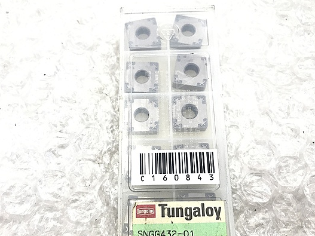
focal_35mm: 34
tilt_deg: -74.1
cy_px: 128
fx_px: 309
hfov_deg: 53.9
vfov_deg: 41.7
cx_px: 151
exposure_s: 1/33
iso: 32
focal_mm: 3.99
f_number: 1.8
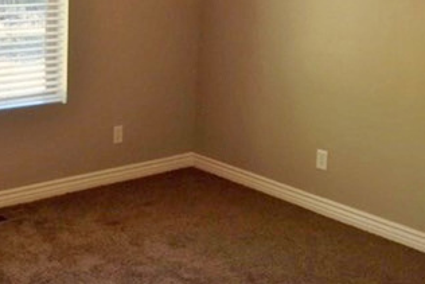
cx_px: 101
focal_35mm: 61
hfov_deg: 32.2
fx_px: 720
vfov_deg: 22.0
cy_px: 62
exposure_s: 1/60
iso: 32
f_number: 2.2
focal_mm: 4.15
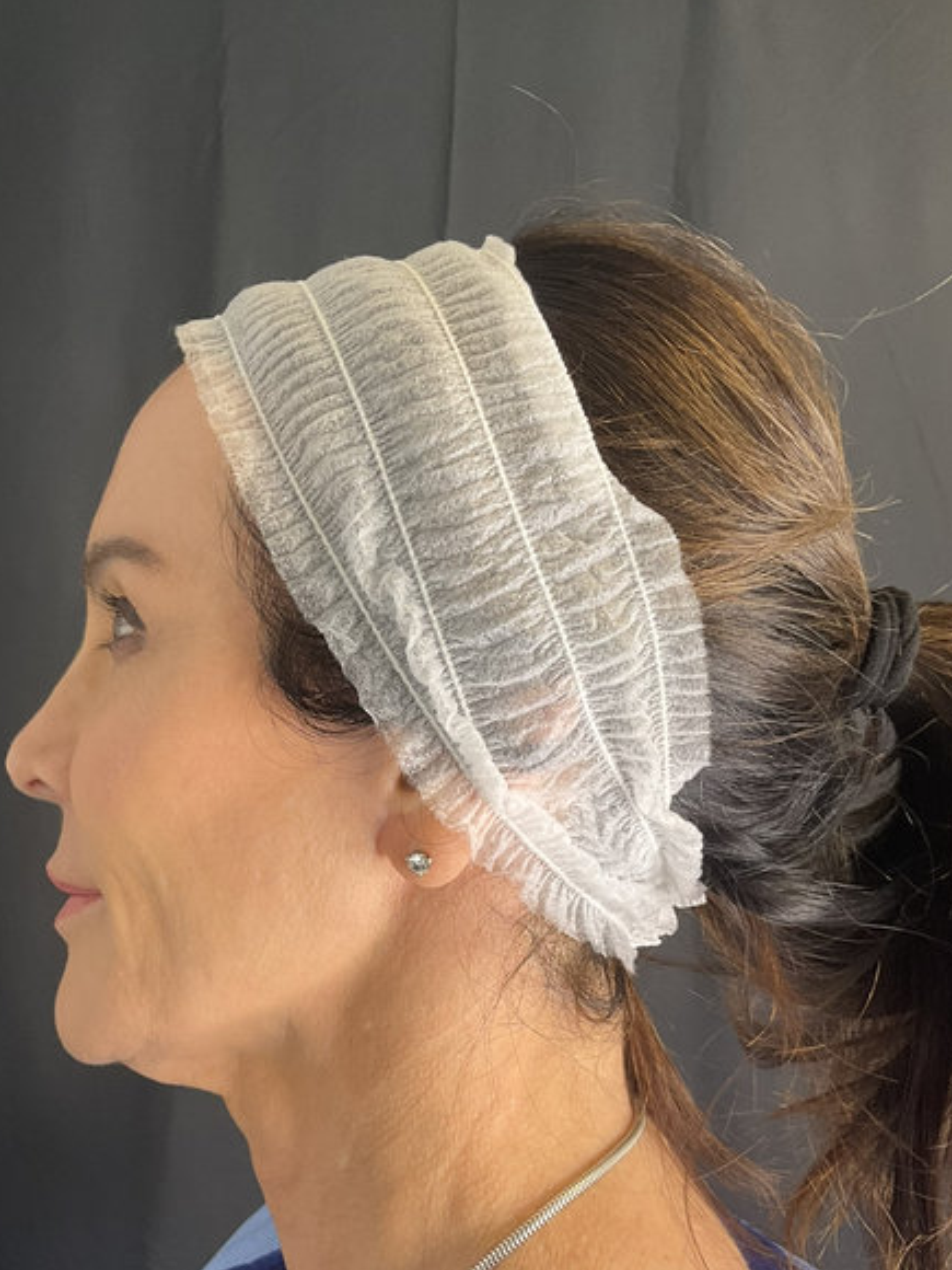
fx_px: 1467
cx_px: 309
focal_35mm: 40
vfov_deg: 46.6
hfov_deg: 35.6
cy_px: 744
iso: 50
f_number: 1.8
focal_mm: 3
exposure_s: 1/60
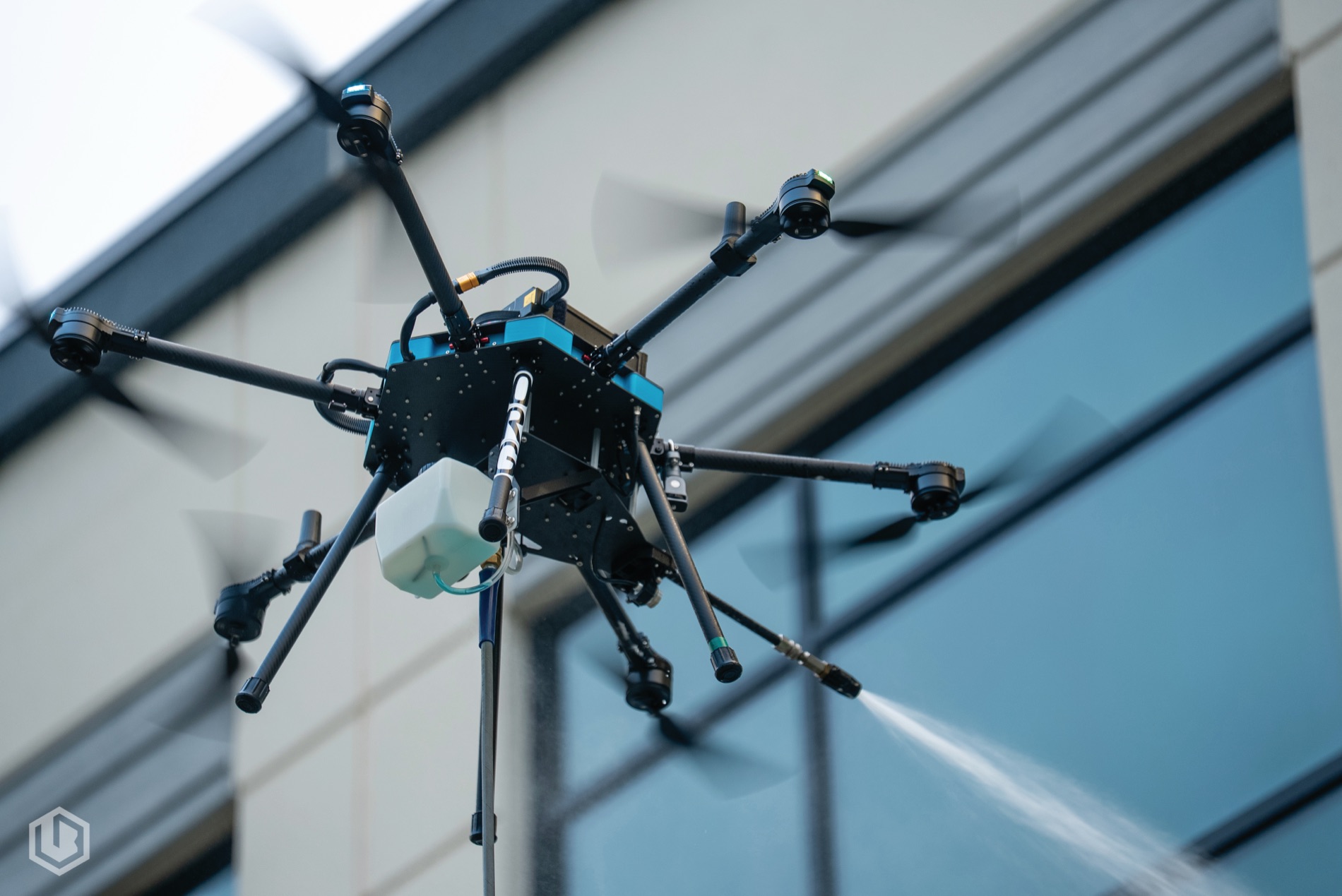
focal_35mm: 200
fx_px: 7459
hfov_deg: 10.3
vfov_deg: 6.9
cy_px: 448
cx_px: 671
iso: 200
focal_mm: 200
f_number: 2.8
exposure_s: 1/800
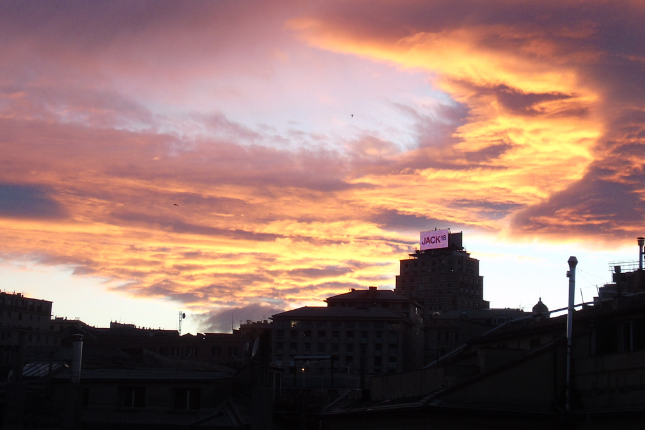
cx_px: 247
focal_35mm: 75
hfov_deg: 26.9
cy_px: 139
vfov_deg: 18.1
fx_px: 1343
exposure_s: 1/40
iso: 80
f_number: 4.1
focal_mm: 8.2
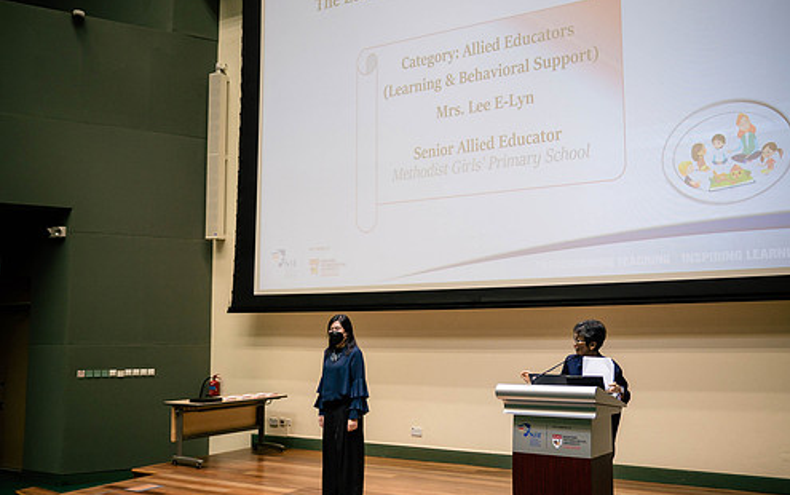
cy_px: 253
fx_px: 776
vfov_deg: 35.4
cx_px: 425
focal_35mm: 36
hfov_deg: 53.9
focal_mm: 14
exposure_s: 1/200
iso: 500
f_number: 2
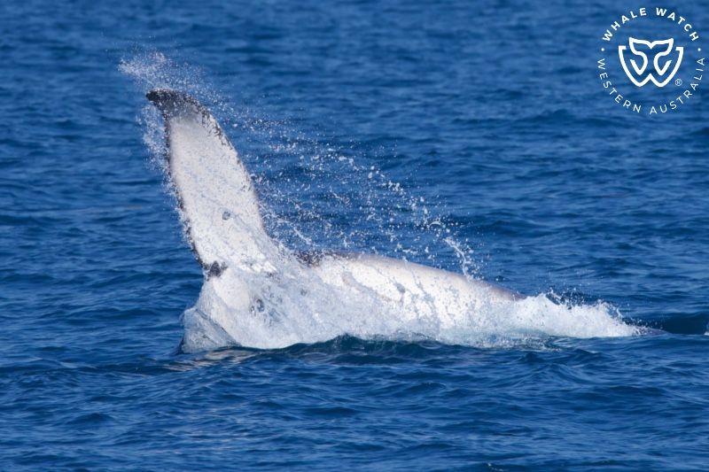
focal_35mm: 600
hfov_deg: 3.4
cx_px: 354
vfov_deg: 2.3
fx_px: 11813
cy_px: 236
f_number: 8
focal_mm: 600
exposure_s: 1/3200
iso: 1000
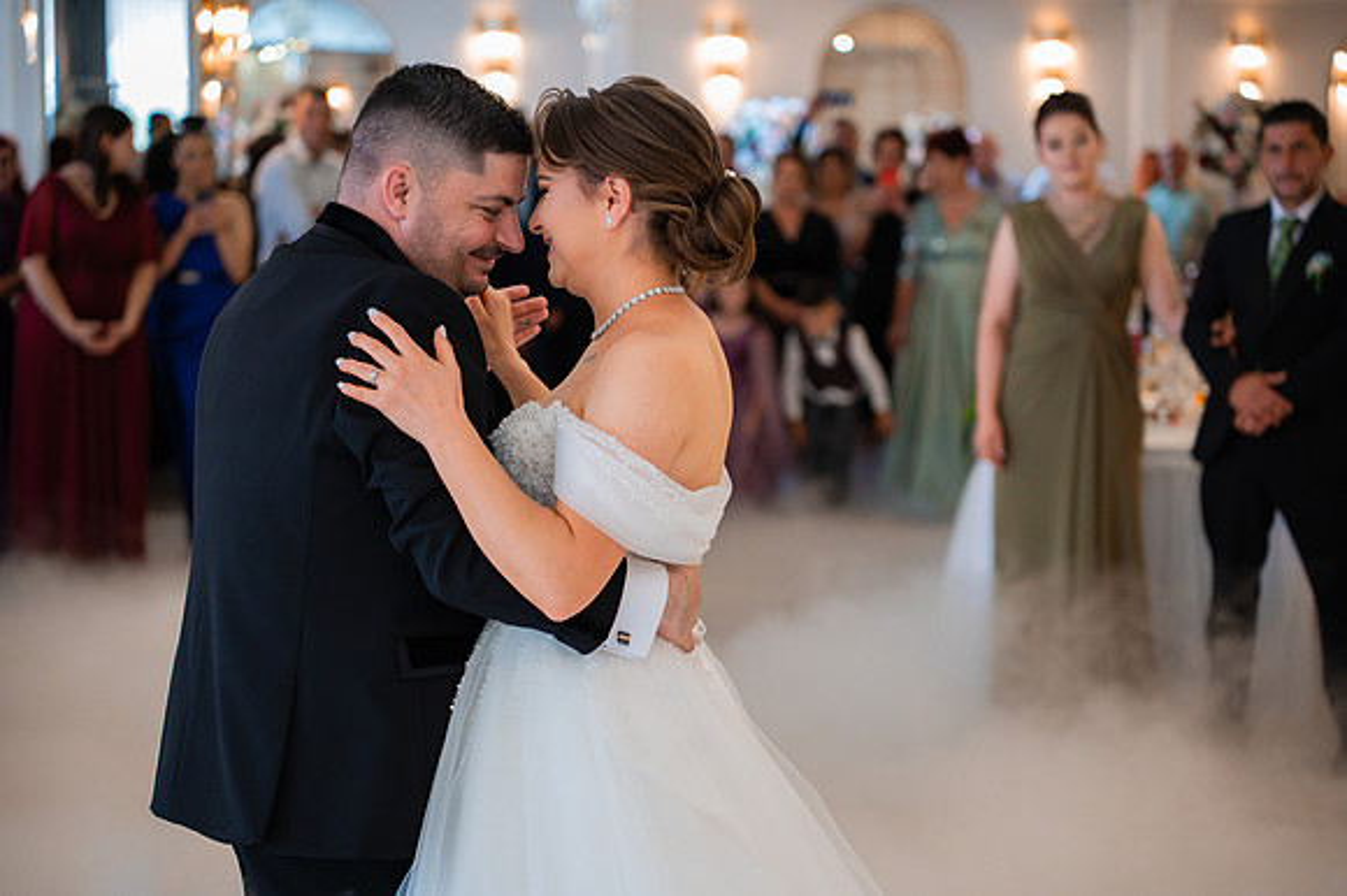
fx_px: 2805
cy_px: 448
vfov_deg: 18.2
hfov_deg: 27.0
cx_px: 674
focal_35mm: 75
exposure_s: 1/320
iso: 2500
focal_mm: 75
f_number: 2.8
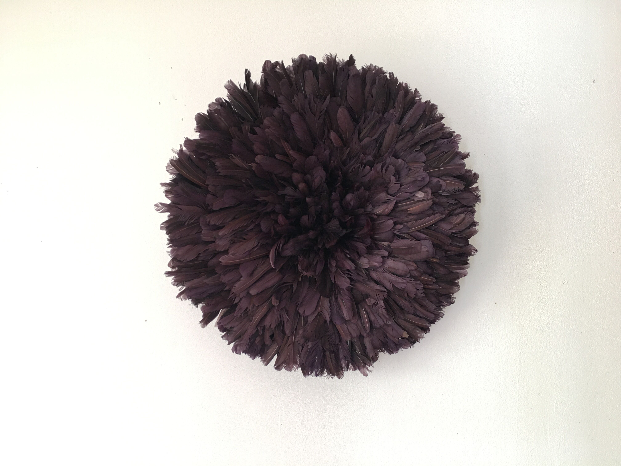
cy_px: 233
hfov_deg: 61.7
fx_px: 520
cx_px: 310
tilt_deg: +6.0
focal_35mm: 29
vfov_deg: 48.2
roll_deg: -0.2
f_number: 2.2
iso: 40
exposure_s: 1/17
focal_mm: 4.15
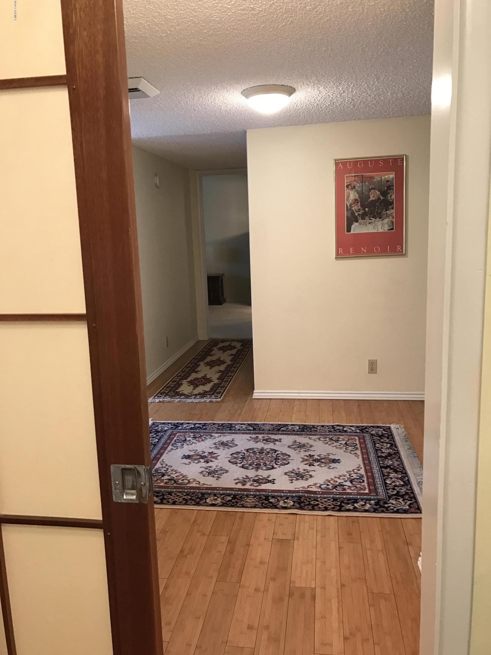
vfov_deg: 63.4
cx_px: 246
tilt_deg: -9.5
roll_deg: +2.1
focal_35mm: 28
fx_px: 530
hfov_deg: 49.7
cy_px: 328
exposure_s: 1/15
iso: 40
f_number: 1.8
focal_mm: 3.99
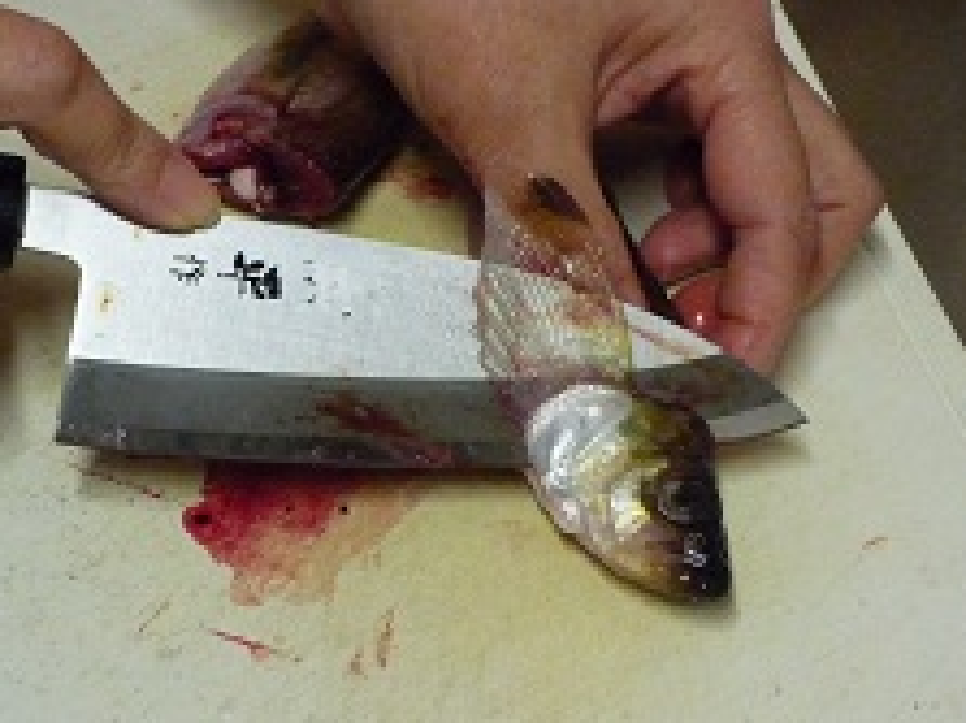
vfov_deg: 11.3
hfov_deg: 15.1
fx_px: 3654
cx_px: 435
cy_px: 312
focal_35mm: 131
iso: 800
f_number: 5.2
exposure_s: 1/60
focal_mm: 14.1
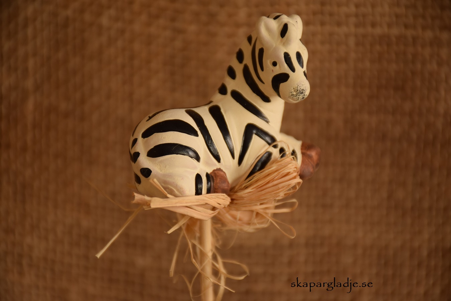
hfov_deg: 10.5
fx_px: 2443
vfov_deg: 7.0
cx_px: 226
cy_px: 150
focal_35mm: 195
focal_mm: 130
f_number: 5.6
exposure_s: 1/25
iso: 320
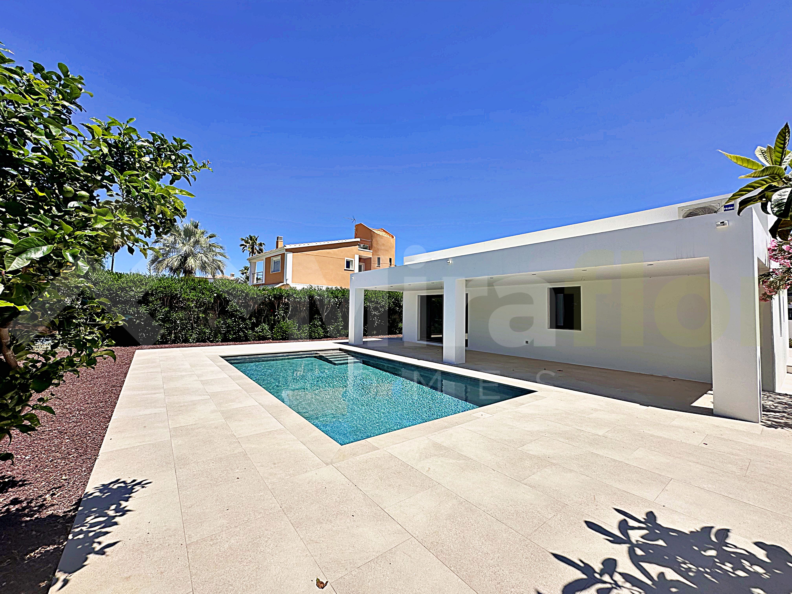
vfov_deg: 85.7
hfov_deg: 102.1
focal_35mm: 14
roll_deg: -0.8
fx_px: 320
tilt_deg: +2.3
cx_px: 396
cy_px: 297
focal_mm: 2.22
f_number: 2.2
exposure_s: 1/2618
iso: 50
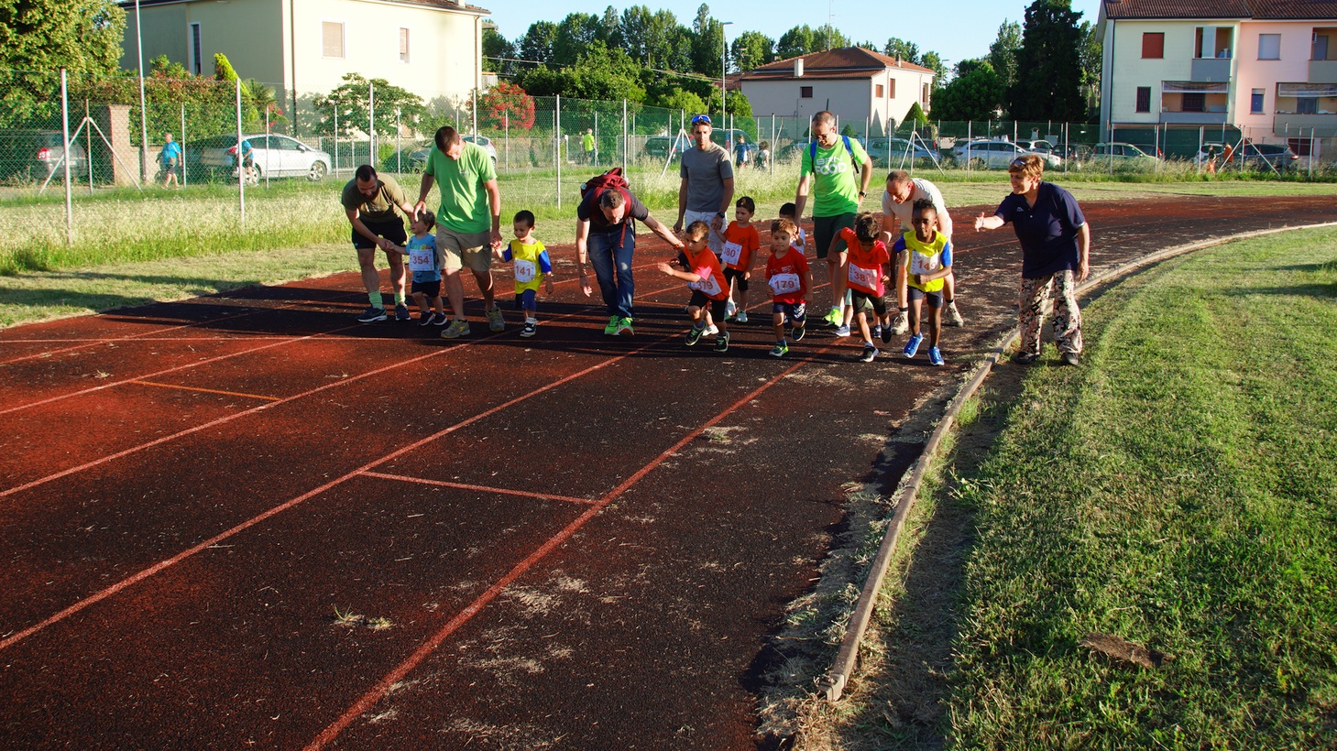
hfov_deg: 62.6
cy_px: 293
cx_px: 705
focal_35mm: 31
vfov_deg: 37.6
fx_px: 1099
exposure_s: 1/250
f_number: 5.6
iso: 200
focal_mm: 18
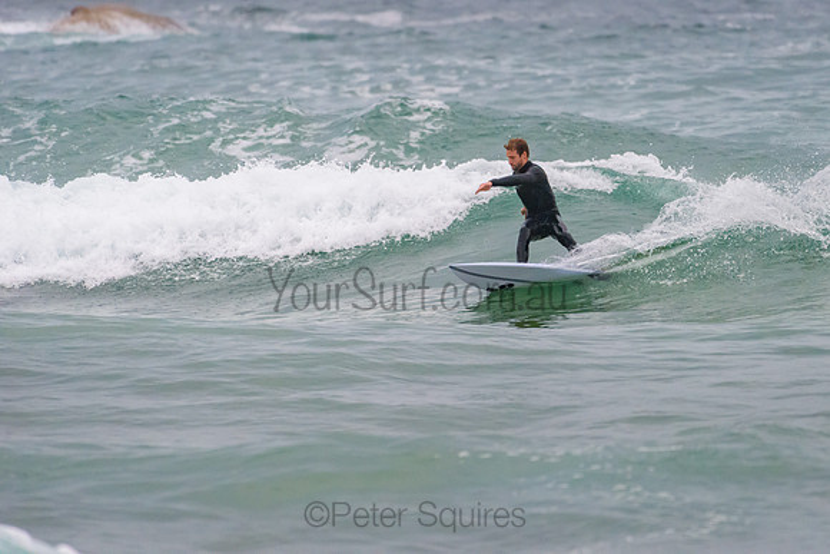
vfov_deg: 2.2
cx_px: 509
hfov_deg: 3.4
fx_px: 14138
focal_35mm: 613
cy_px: 214
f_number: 5.6
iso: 1800
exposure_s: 1/1250
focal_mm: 500
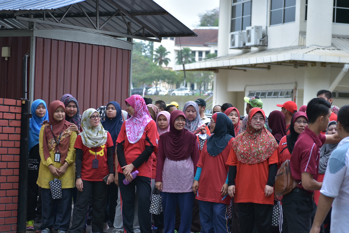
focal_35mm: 105
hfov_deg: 19.4
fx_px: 1019
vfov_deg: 13.1
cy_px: 116
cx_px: 174
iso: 100
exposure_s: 1/200
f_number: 2.8
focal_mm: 70
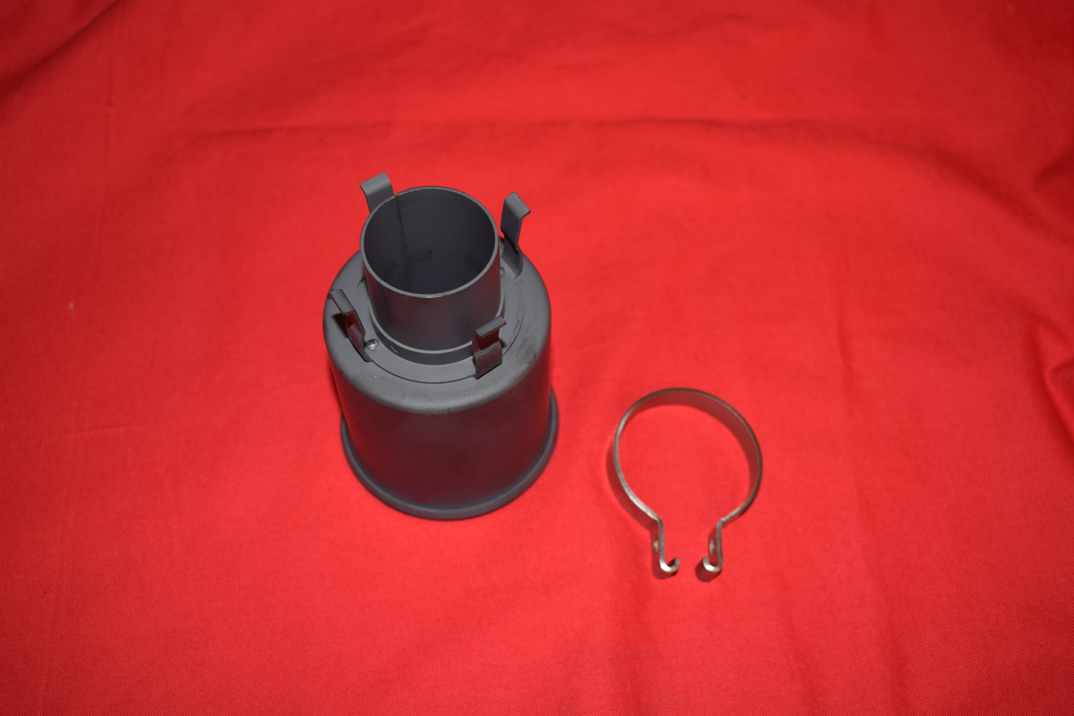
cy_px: 358
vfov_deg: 33.0
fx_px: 1208
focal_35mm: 40
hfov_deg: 47.9
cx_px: 537
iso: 160
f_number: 5
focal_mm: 27
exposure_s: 1/25
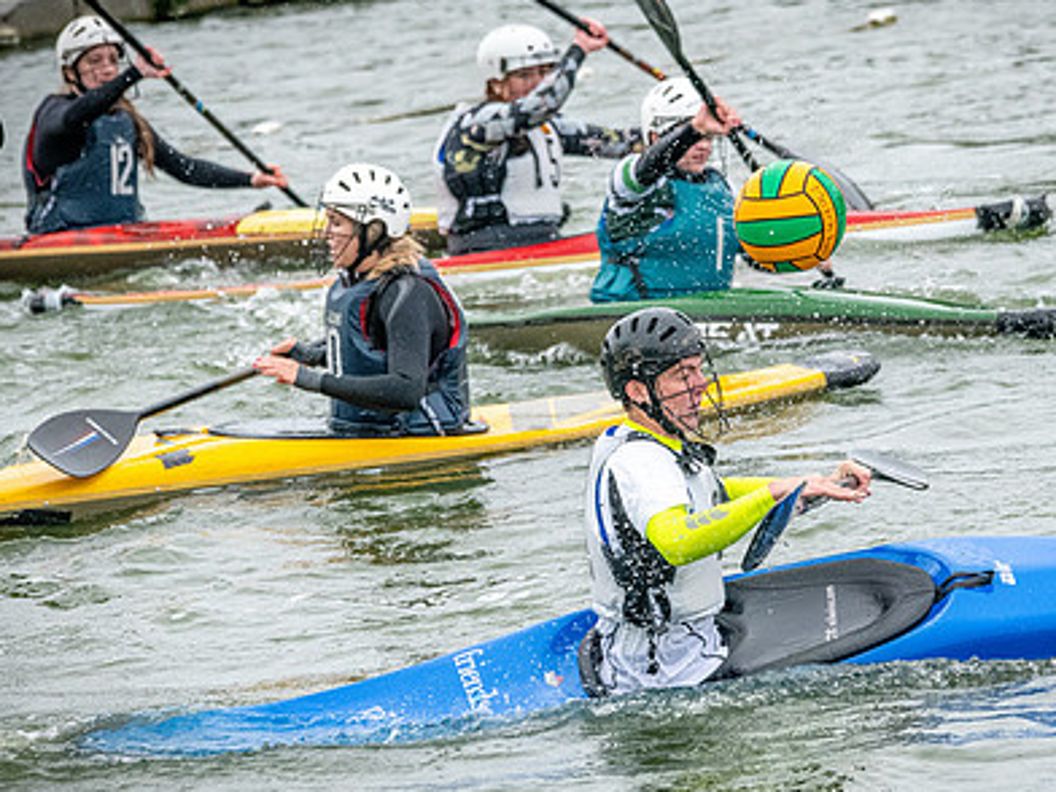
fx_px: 11714
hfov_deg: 5.2
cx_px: 657
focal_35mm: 384
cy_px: 424
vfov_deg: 3.9
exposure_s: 1/3200
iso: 3200
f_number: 7.1
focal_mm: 270
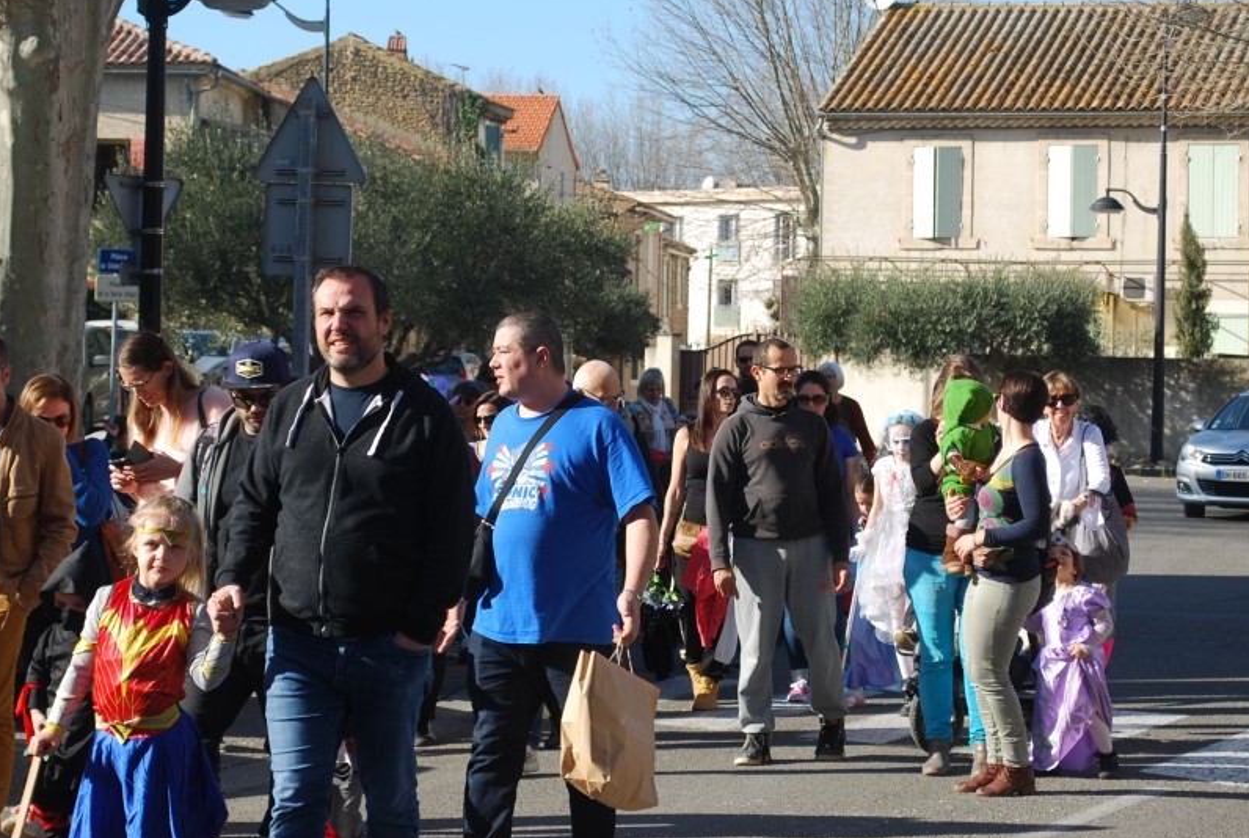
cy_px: 316
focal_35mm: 104
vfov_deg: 13.3
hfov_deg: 19.7
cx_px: 568
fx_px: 3602
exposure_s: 1/160
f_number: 6.3
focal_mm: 55
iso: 100
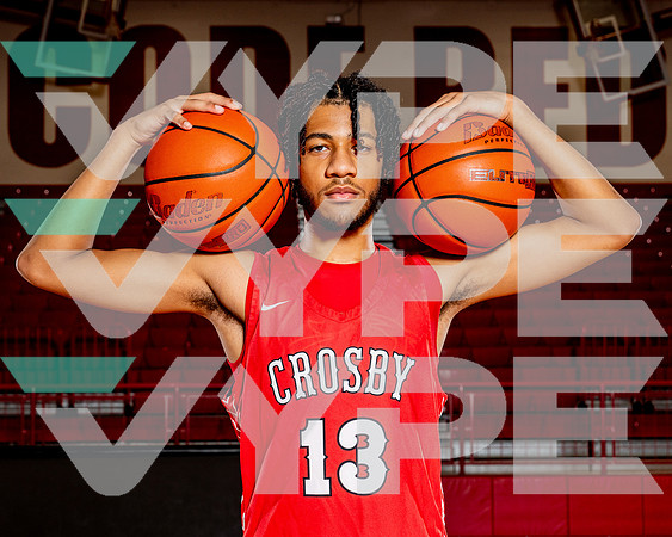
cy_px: 287
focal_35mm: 75
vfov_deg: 20.5
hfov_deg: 25.5
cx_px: 318
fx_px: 1485
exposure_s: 1/250
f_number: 8
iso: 400
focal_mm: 60
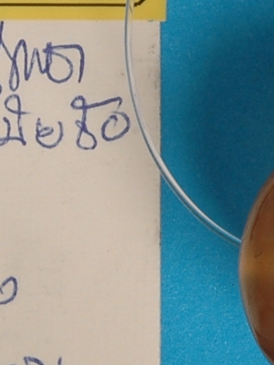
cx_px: -85
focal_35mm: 582
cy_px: 128
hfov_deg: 2.6
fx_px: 6140
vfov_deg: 3.4
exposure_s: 1/4
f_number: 29
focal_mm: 70
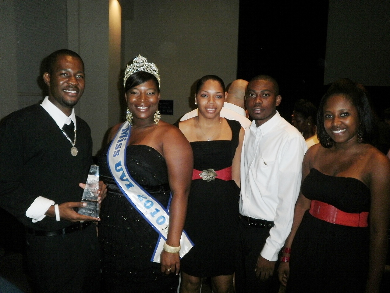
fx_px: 349
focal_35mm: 31
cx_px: 195
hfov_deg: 58.4
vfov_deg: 45.4
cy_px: 146
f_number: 2.9
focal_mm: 5.45
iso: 160
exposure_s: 1/30
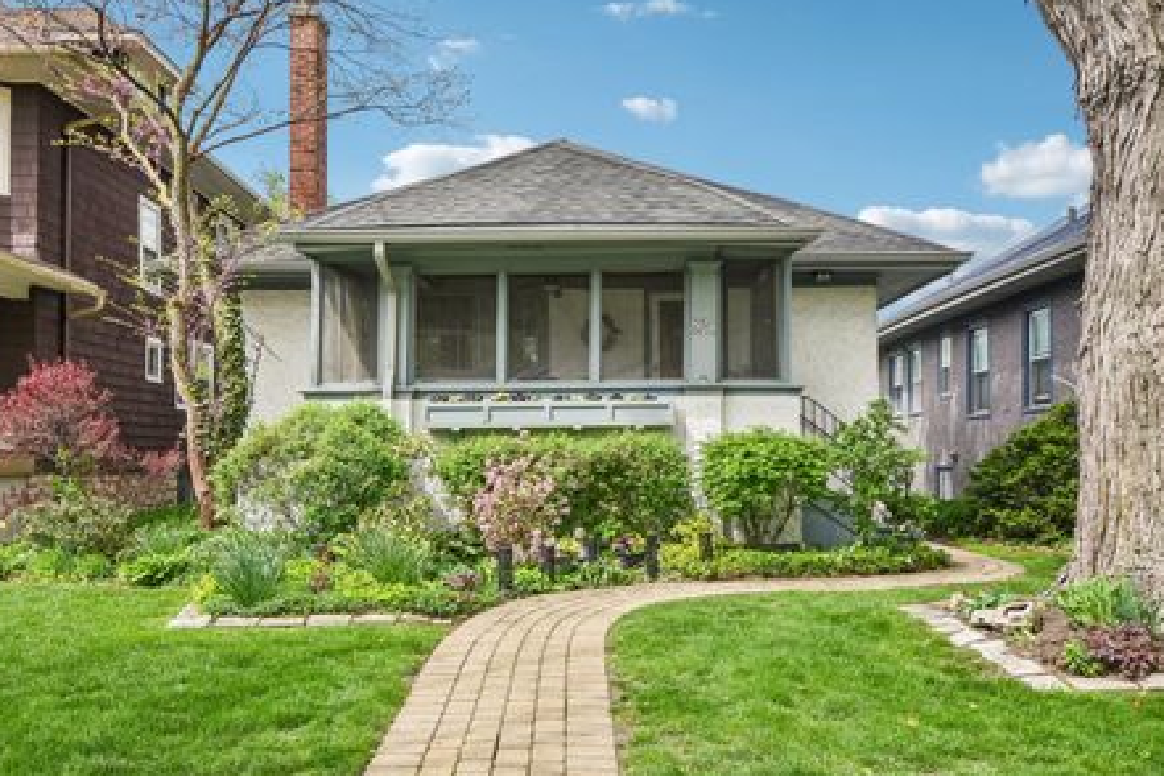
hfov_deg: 55.8
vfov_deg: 38.9
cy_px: 421
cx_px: 544
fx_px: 1099
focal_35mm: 34
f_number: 8
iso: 400
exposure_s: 1/500
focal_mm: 20
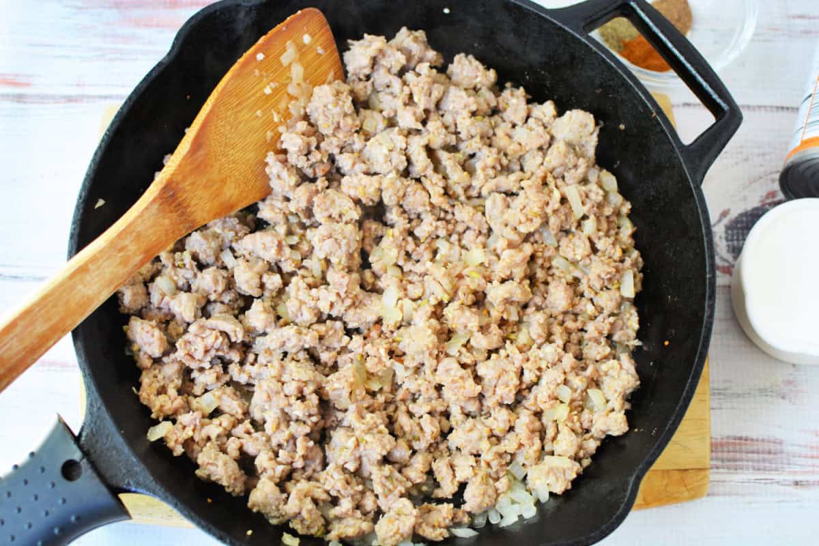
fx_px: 1194
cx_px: 410
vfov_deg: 25.8
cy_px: 273
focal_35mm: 52
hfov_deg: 37.9
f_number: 4
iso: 800
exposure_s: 1/60
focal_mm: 35
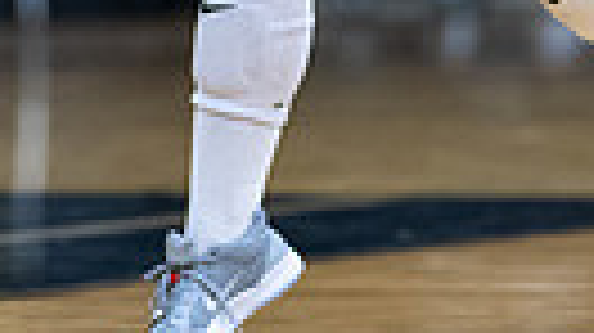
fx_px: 8294
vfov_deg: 2.3
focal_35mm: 527
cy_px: -666
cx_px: 242
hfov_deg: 4.1
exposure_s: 1/1600
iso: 1250
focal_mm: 85
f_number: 1.2
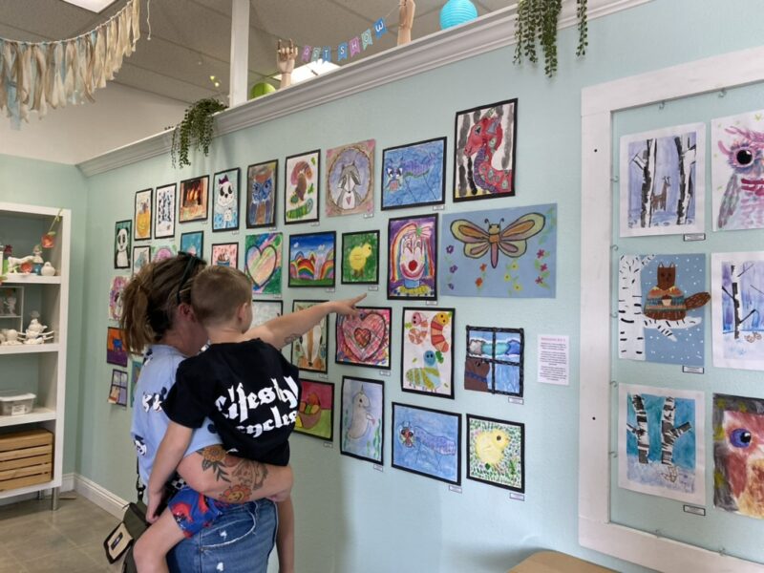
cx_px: 382
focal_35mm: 26
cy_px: 286
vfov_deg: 53.1
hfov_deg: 67.3
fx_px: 574
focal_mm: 4.25
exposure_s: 1/120
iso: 125
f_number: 1.8
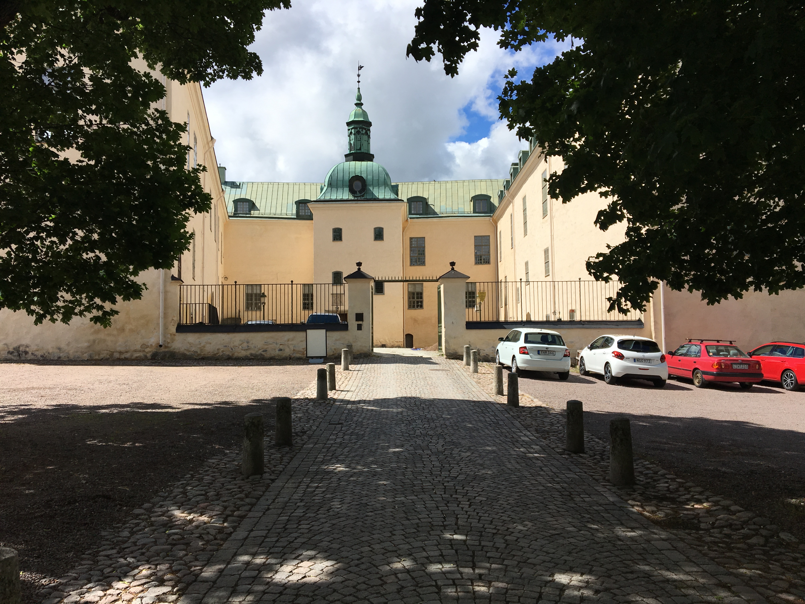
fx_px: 674
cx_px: 402
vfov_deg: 48.2
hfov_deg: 61.7
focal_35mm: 29
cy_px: 302
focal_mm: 4.15
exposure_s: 1/2262
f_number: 2.2
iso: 25
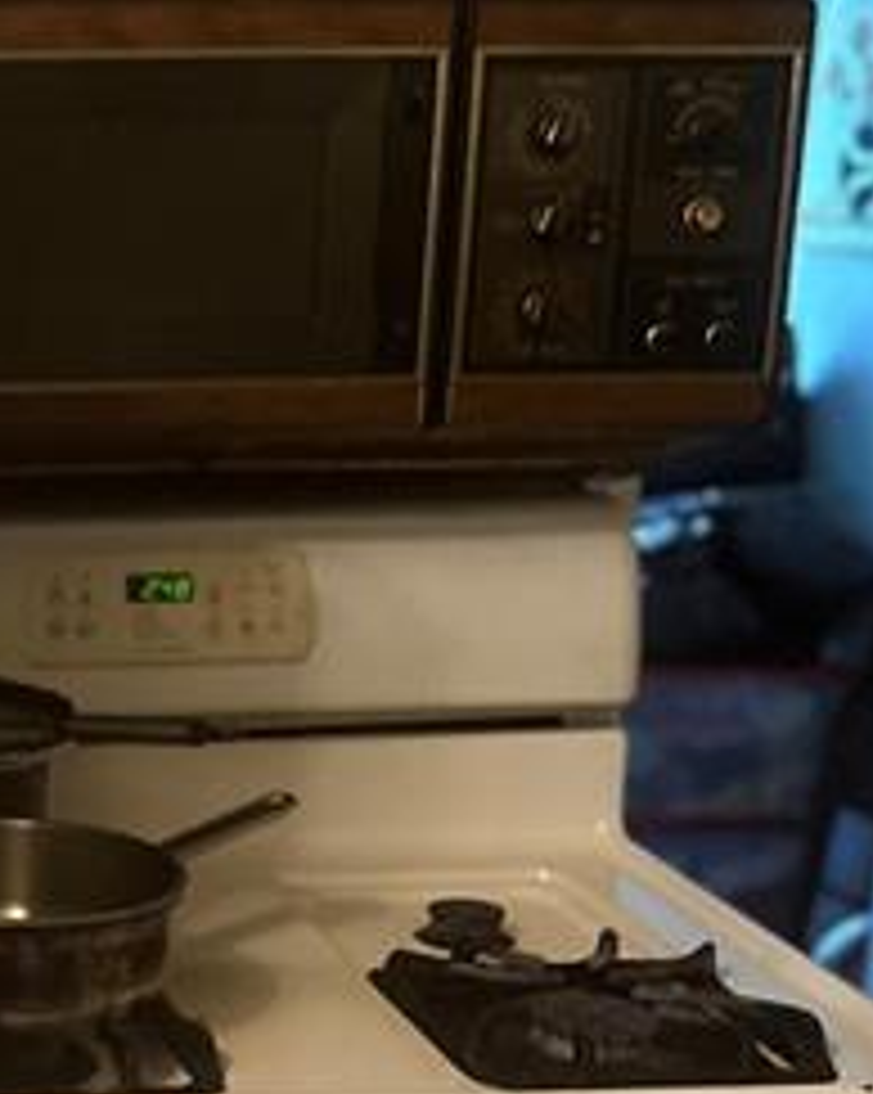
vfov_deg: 25.5
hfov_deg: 18.5
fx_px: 2393
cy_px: 783
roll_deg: +0.1
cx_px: -414
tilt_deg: -13.1
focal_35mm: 74
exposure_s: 1/60
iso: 400
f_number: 1.78
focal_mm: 6.86
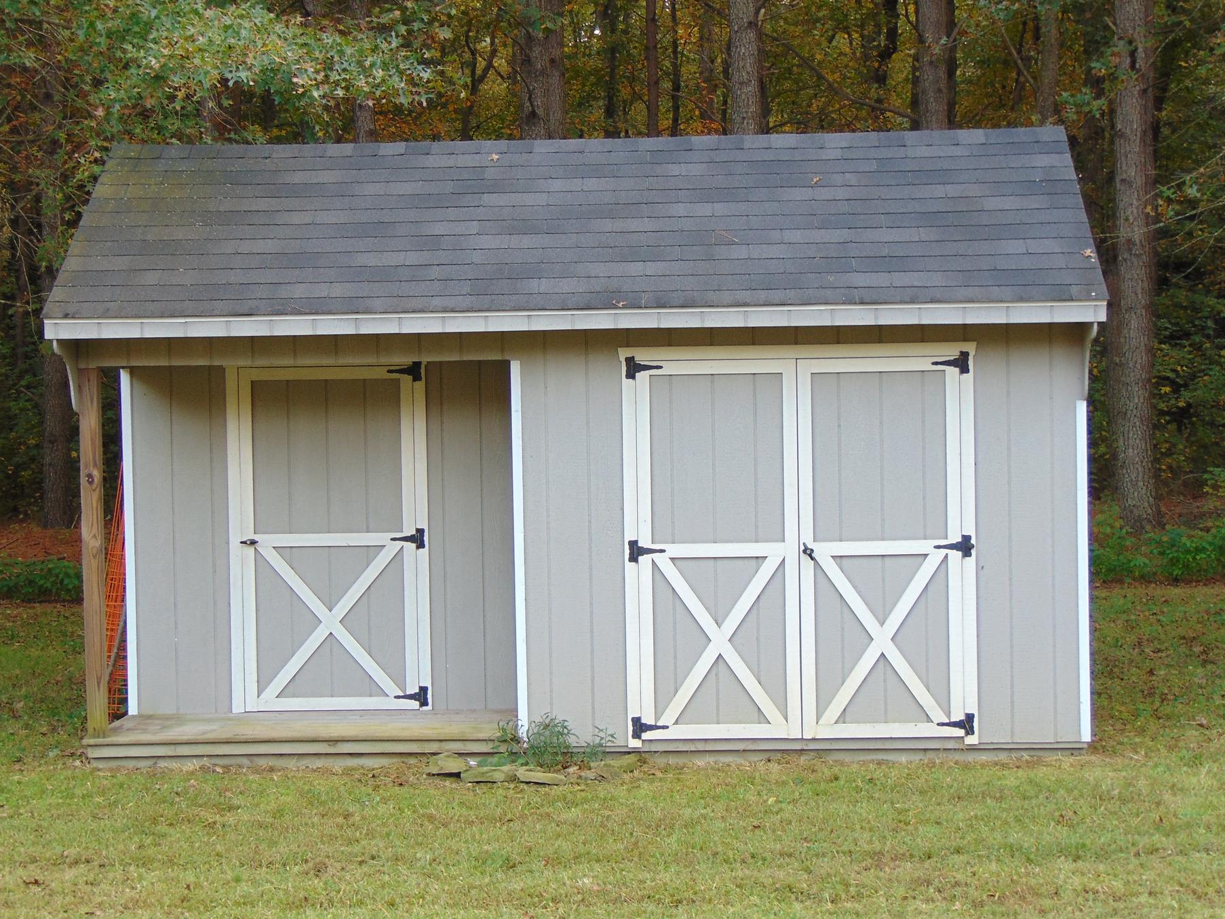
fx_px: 2407
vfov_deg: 21.6
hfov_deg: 28.6
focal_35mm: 68
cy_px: 456
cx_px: 630
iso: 80
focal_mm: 10.8
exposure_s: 1/40
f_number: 3.6
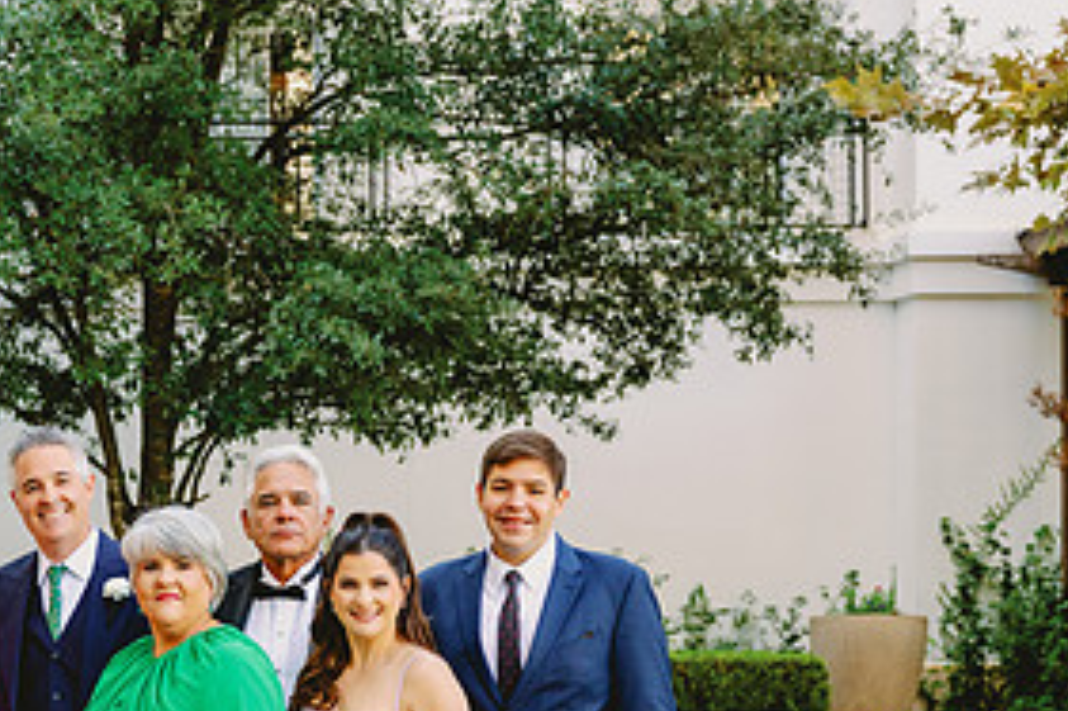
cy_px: 705
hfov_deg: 20.9
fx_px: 2817
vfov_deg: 14.2
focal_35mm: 95
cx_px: 53
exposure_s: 1/320
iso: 500
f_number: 4
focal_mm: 46
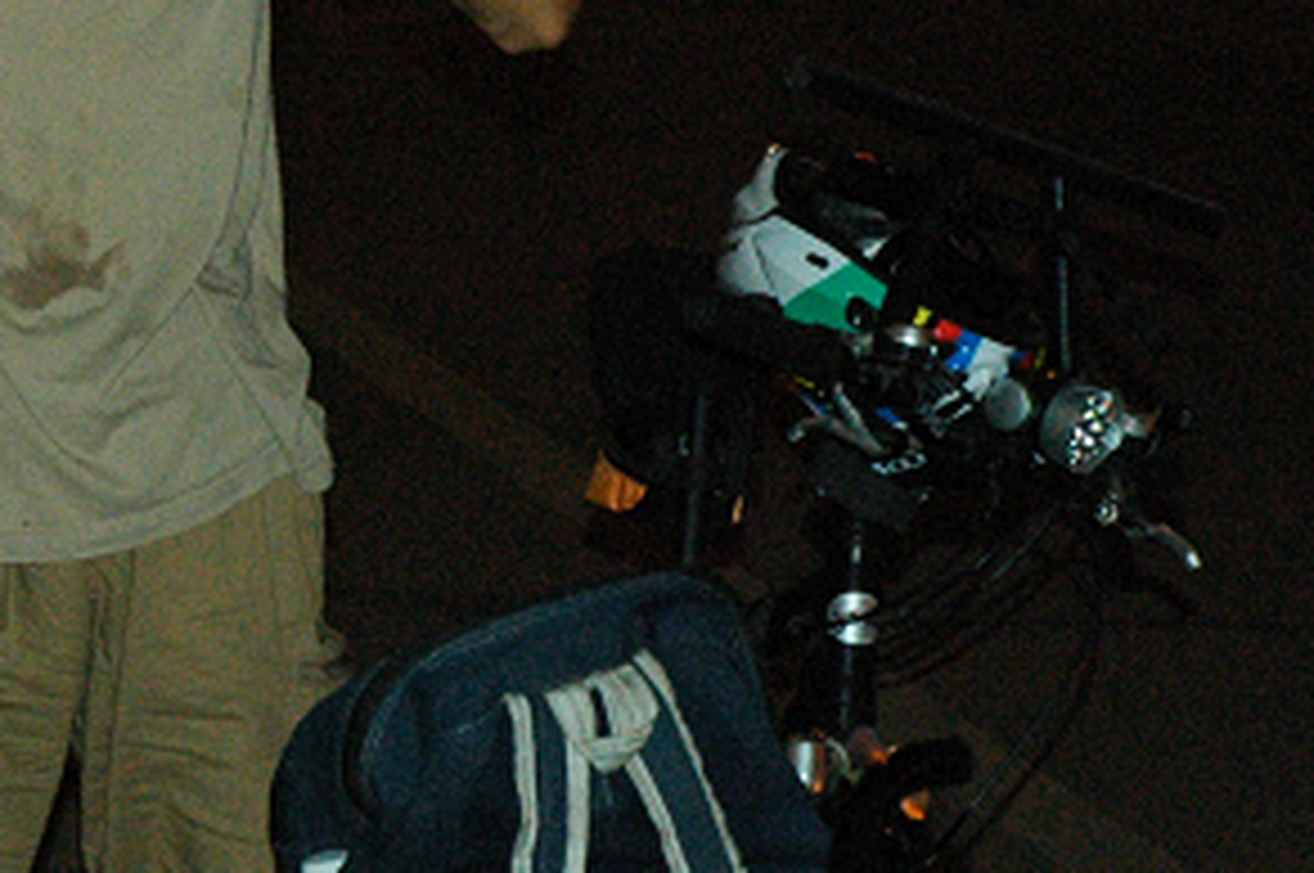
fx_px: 6891
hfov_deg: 10.8
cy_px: 38
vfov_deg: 7.2
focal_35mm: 189
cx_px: 63
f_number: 7.1
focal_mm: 46
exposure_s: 1/80
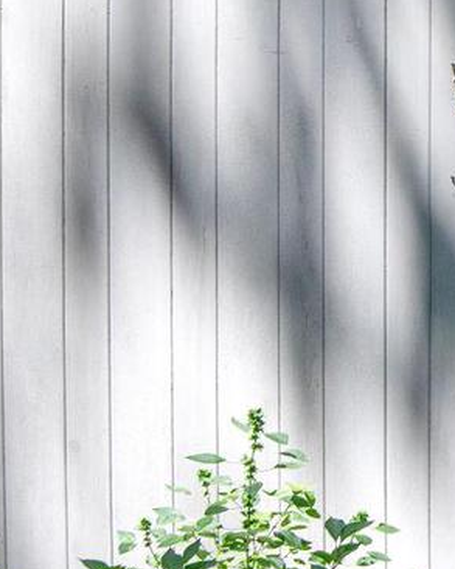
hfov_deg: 18.9
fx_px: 993
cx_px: 848
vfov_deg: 30.7
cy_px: 67
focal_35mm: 59
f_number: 8
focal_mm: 16
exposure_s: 1/640
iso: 500
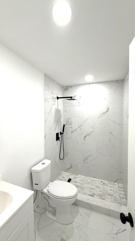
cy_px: 120
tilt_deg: -0.6
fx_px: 102
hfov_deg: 67.0
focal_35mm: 16
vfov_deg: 99.4
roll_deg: -0.2
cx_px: 67
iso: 125
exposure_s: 1/120
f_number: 2.2
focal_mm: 2.22
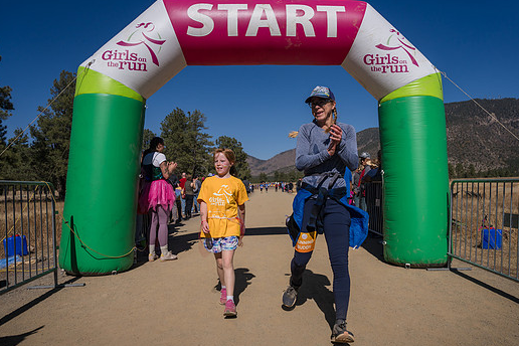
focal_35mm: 27
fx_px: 389
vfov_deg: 47.9
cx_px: 279
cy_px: 166
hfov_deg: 67.3
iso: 250
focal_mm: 24
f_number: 4
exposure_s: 1/8000
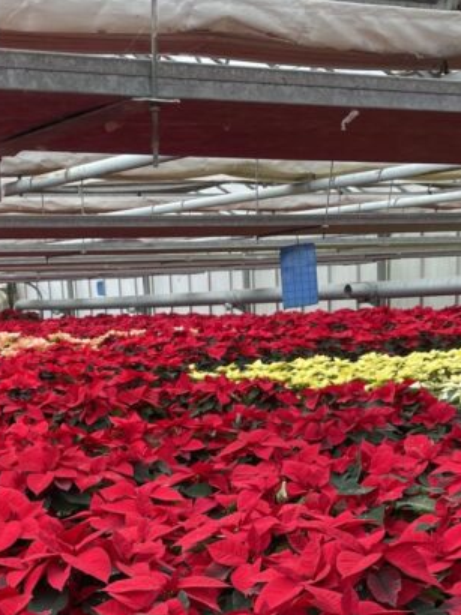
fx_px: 1155
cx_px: 221
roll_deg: +4.1
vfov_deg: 27.5
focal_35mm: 65
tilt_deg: -17.3
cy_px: 663
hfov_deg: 22.6
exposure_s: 1/121
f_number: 1.6
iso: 64
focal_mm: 4.2
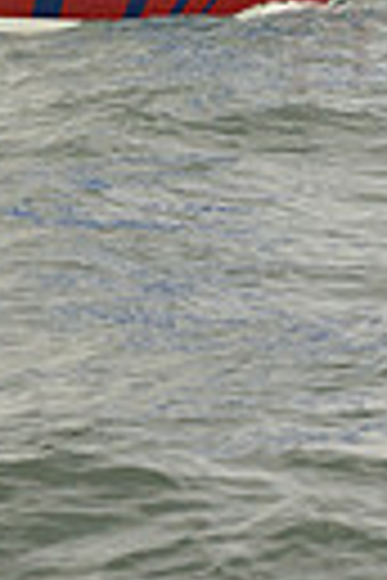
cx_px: 47
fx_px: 6159
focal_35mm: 382
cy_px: -647
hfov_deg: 3.6
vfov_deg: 5.3
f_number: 11
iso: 250
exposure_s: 1/640
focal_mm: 85
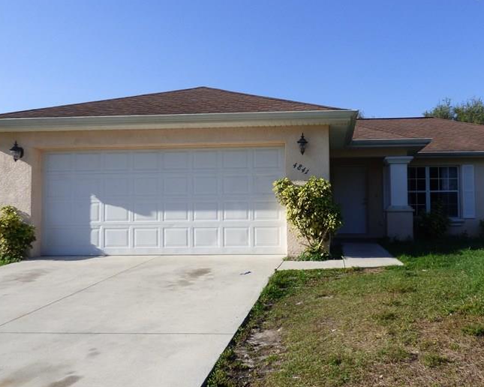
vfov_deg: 47.1
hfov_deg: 56.4
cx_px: 305
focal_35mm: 31
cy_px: 197
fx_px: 444
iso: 100
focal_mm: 3.58
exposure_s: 1/1600
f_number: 2.8
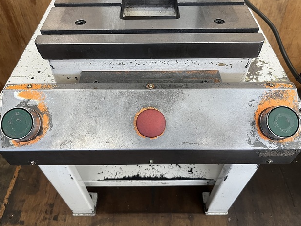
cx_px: 152
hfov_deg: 65.3
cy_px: 111
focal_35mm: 27
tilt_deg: -49.7
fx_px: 235
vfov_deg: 51.4
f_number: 1.6
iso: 125
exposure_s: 1/60
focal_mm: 5.1
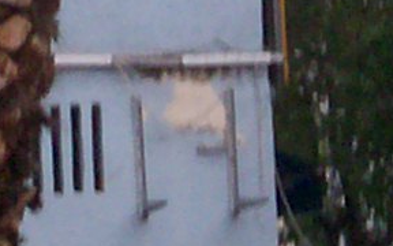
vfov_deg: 4.3
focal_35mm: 305
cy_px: -186
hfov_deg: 6.9
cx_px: 57
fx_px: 3267
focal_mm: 5.9
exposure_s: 1/30.2
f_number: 4.5
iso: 140
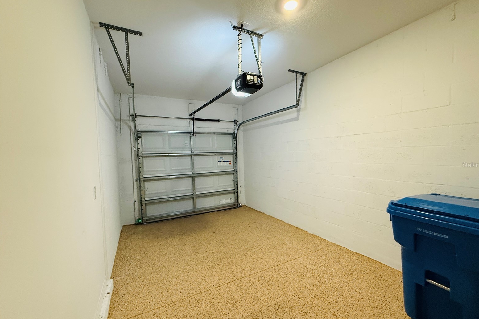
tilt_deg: -2.6
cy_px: 165
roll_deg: +1.0
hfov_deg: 100.4
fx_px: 200
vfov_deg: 77.3
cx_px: 245
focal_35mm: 15
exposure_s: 1/60
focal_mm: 2.22
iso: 500
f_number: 2.2
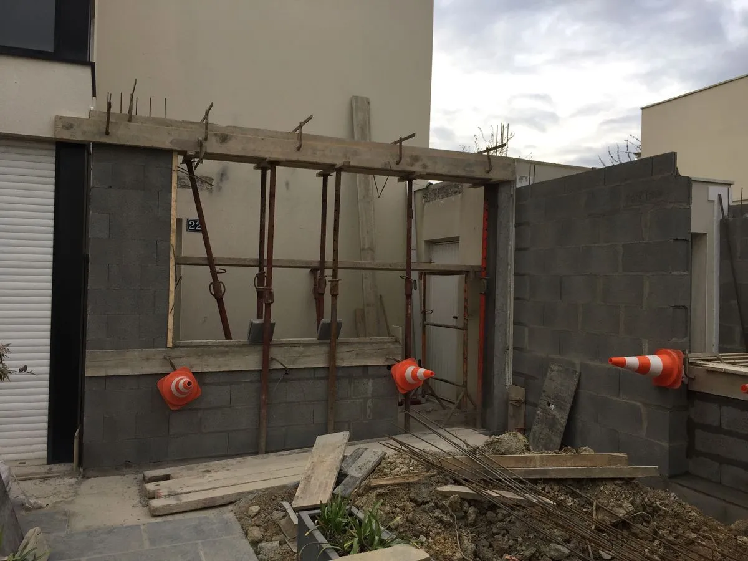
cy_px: 280
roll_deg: +0.3
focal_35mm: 29
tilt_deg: -0.5
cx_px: 374
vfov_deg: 48.2
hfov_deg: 61.7
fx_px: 627
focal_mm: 4.15
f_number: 2.2
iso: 32
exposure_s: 1/416
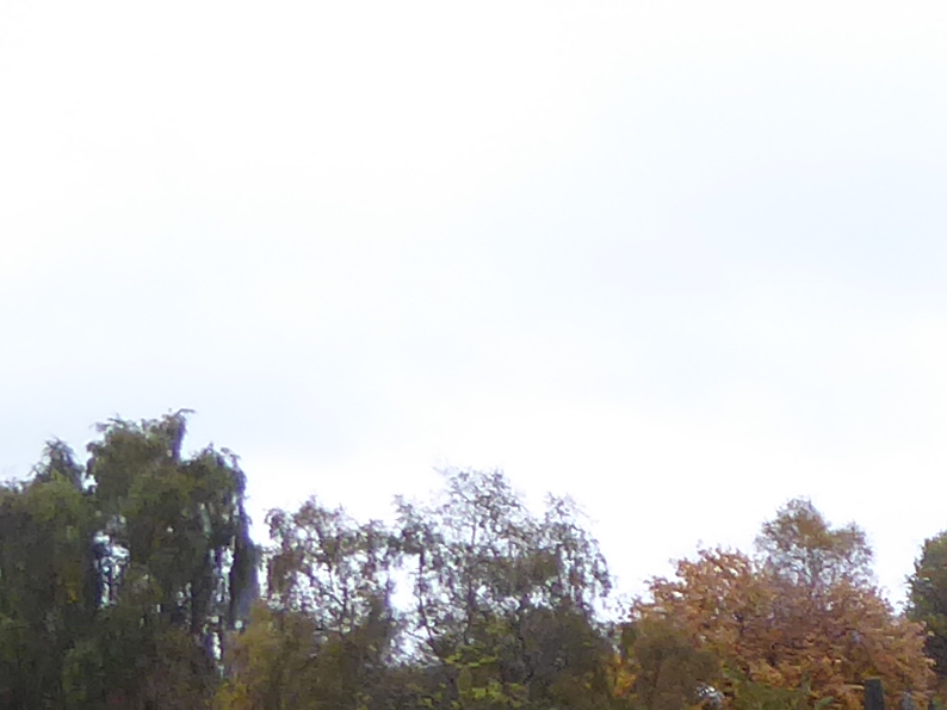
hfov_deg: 13.5
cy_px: 1001
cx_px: 1862
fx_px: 3446
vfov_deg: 11.4
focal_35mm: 126
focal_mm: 4.3
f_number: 3.3
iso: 200
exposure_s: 1/60
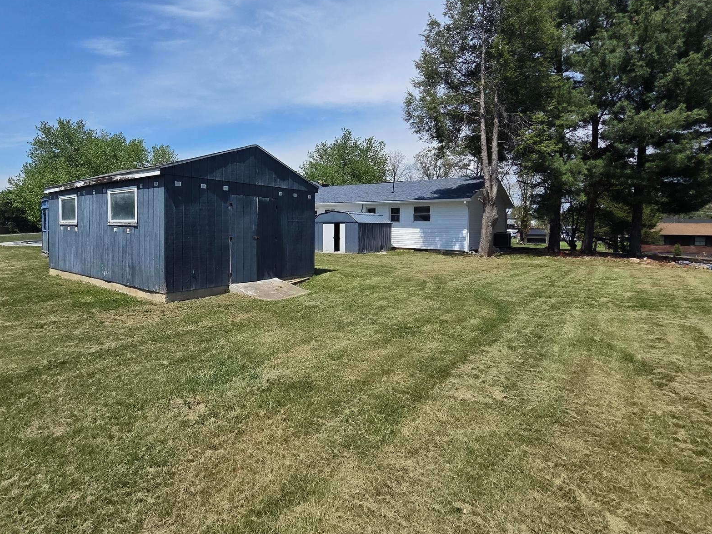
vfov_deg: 74.6
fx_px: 350
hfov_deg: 90.2
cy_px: 241
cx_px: 296
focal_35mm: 17
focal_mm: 2.2
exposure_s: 1/2805
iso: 50
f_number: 2.2
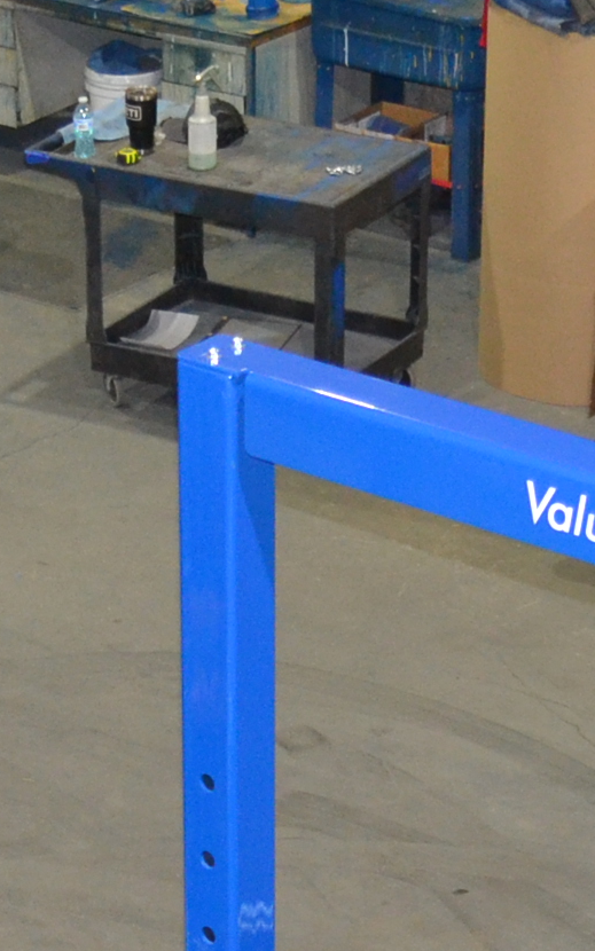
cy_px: 1055
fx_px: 3631
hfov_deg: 9.3
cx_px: -26
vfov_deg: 14.6
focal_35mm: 140
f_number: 4
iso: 1250
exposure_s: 1/60
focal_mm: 22
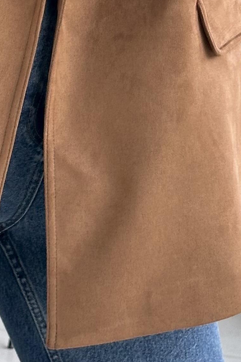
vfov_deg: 11.2
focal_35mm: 178
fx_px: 1787
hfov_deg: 7.7
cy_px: -143
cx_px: 155
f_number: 1.78
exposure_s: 1/121
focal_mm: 6.86
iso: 64
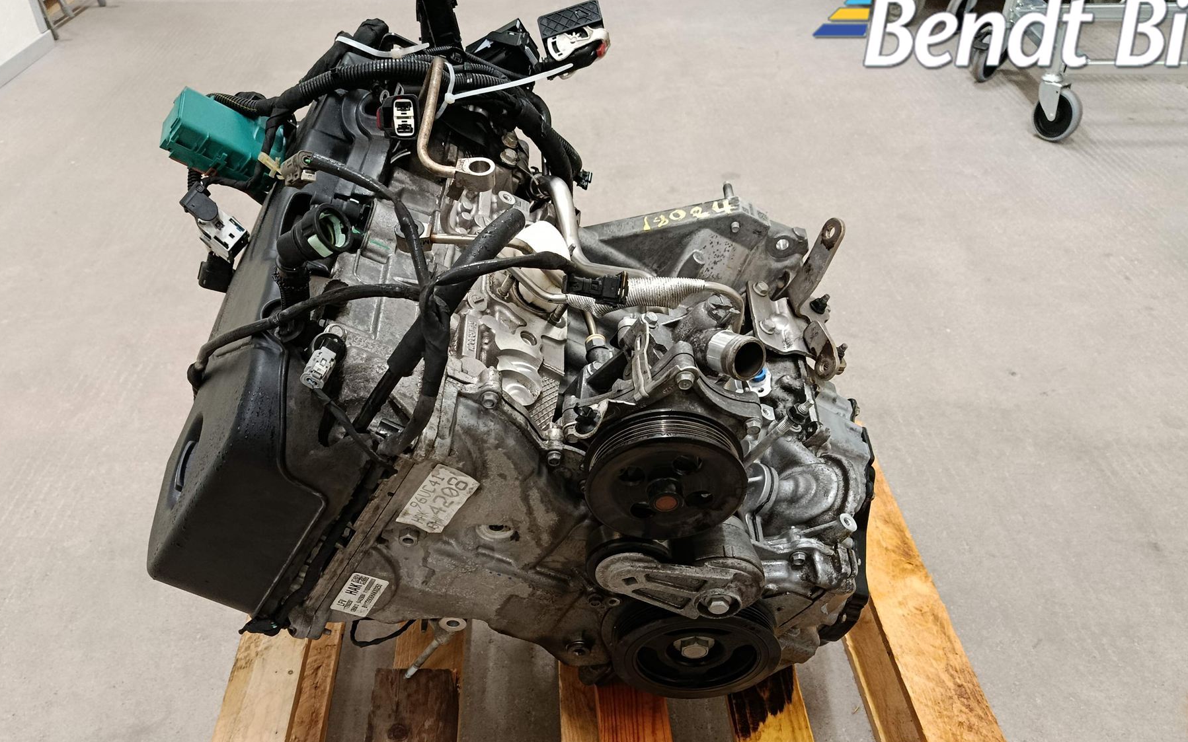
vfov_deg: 42.6
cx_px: 540
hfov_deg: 64.5
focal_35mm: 29
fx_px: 939
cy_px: 492
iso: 1221
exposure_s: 1/50
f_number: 1.7
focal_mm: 5.24
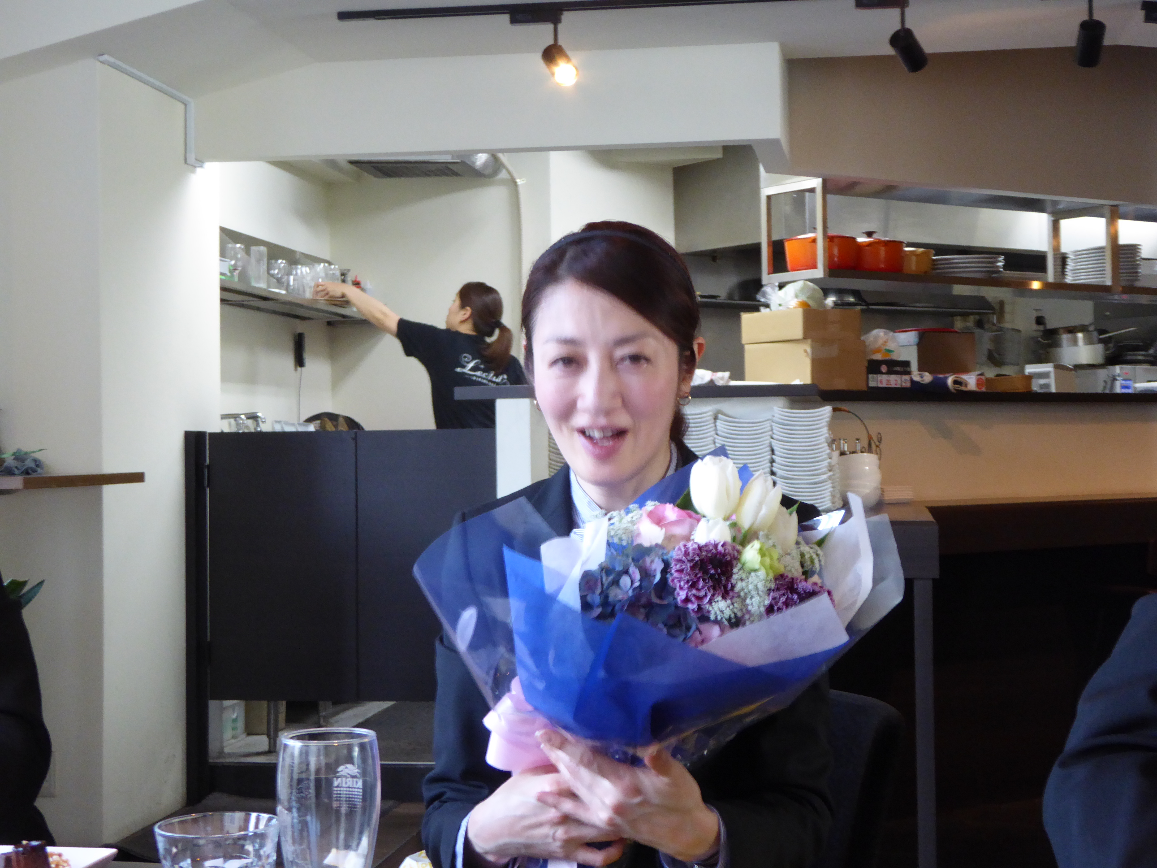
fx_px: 1905
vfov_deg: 25.7
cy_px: 434
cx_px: 578
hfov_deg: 33.8
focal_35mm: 57
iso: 400
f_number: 4.2
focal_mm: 10.3
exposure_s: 1/15
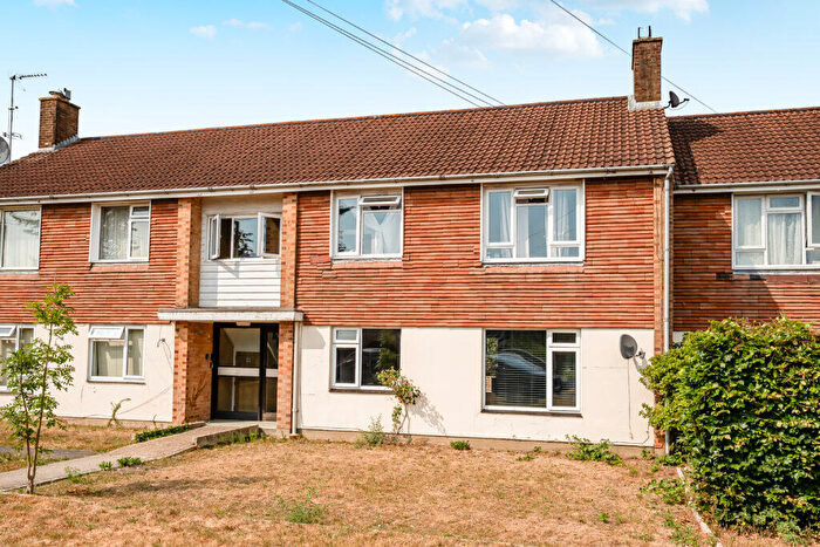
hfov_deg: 60.3
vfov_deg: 42.3
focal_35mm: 31
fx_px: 706
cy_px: 274
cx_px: 410
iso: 400
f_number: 4
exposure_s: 1/6400
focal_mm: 21
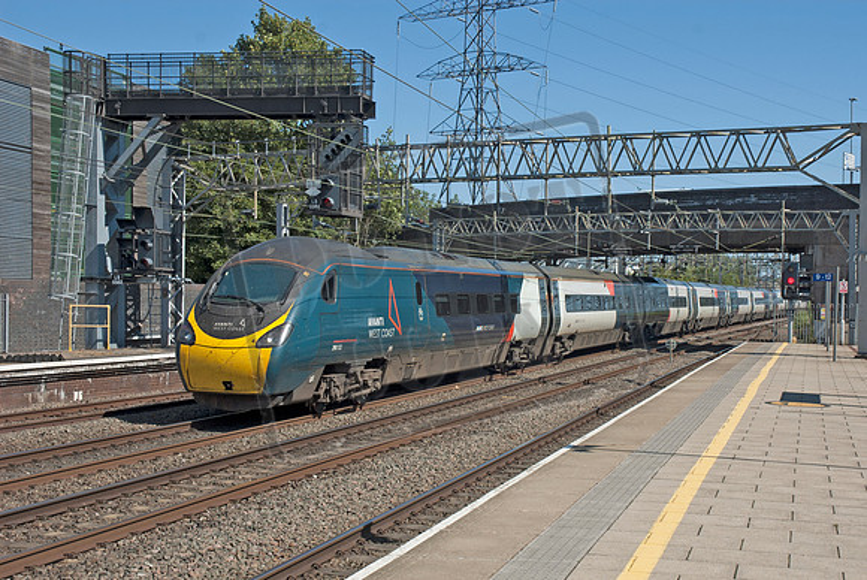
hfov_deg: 38.8
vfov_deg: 26.5
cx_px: 434
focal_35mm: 51
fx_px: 1229
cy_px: 290
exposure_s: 1/320
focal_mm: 34
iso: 200
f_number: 9
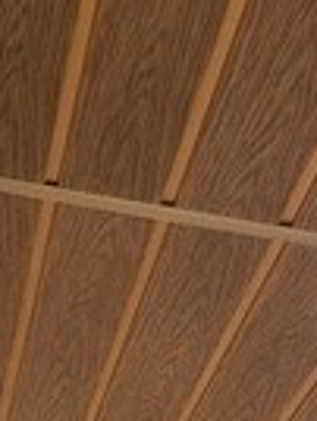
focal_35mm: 183
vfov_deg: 7.8
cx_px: -537
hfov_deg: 7.4
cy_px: 1602
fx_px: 2227
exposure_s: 1/2134
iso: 50
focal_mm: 5
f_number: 1.8
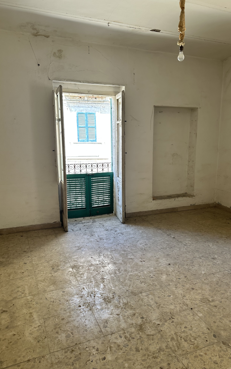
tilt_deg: -10.1
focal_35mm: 26
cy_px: 184
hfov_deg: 47.5
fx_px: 262
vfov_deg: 70.4
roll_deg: -0.4
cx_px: 132
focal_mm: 6.86
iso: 100
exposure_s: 1/166
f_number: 1.78
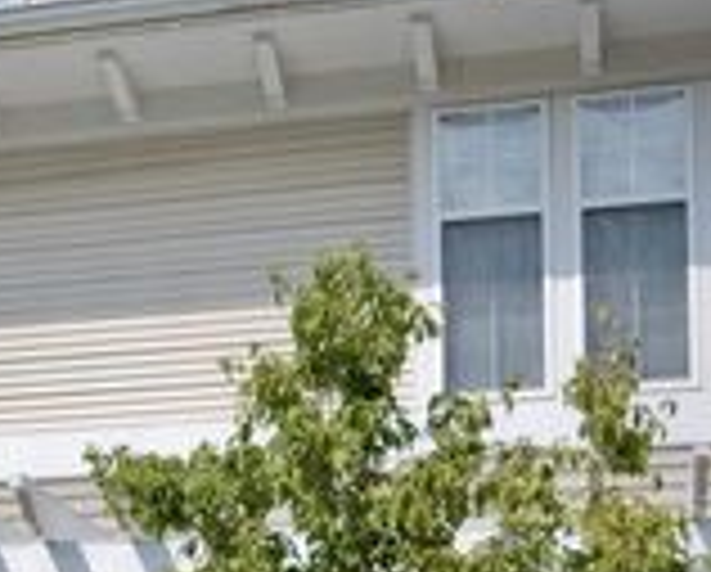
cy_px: 694
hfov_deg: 21.1
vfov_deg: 16.6
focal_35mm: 89
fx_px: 1876
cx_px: 117
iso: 100
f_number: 8
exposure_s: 1/250
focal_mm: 20
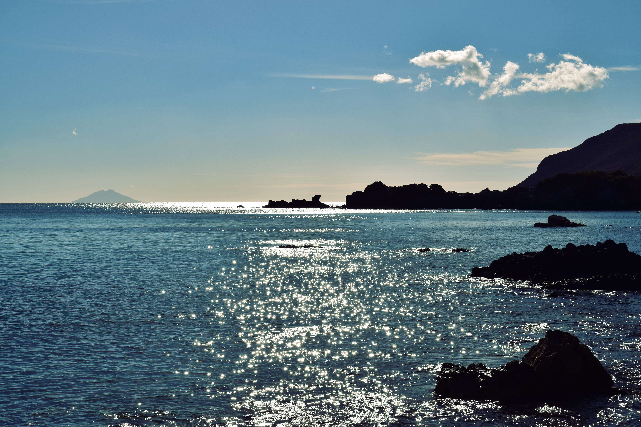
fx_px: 1086
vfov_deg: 22.3
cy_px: 216
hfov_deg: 32.9
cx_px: 317
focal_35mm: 61
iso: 100
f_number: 13
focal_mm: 40
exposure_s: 1/640
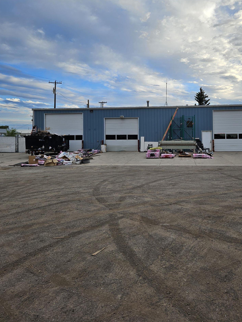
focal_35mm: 28
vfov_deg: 63.0
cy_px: 131
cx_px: 143
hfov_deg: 49.5
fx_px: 261
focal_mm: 5.4
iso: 25
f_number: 1.8
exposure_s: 1/612
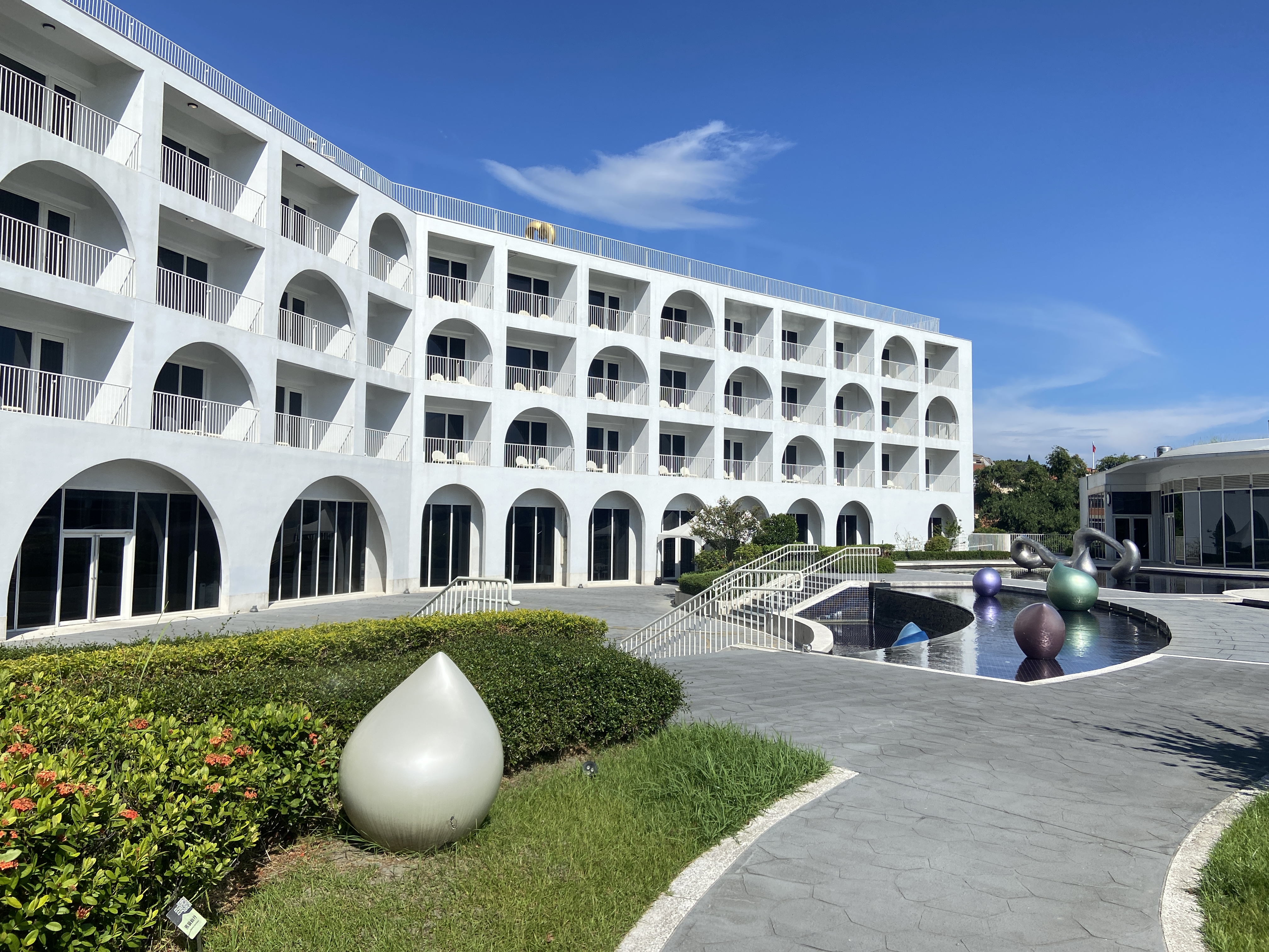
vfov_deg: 53.1
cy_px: 476
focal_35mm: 26
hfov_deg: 67.3
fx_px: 953
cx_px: 634
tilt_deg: +3.6
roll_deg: +0.0
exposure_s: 1/3984
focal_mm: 4.25
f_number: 1.8
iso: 32
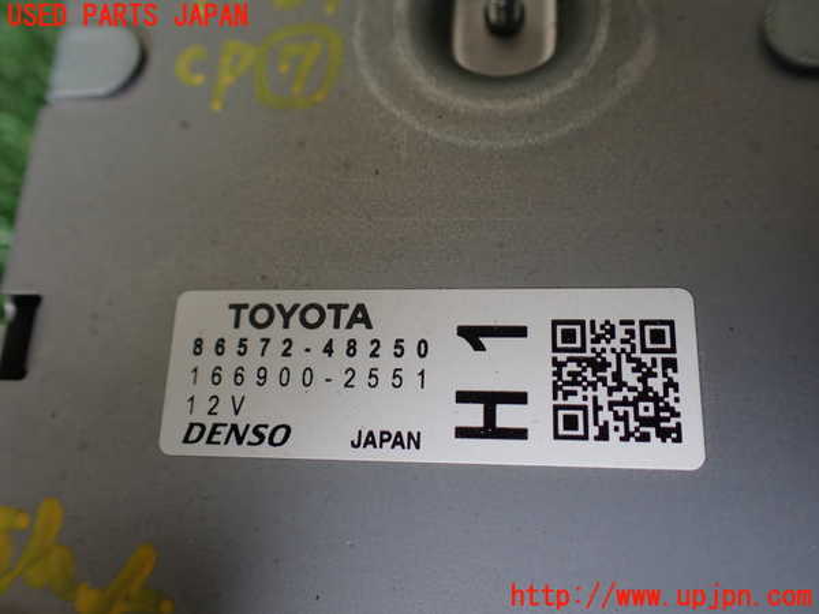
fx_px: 710
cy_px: 307
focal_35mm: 30
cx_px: 410
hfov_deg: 60.0
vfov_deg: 46.8
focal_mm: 5.4
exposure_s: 1/125
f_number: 2.3
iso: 200
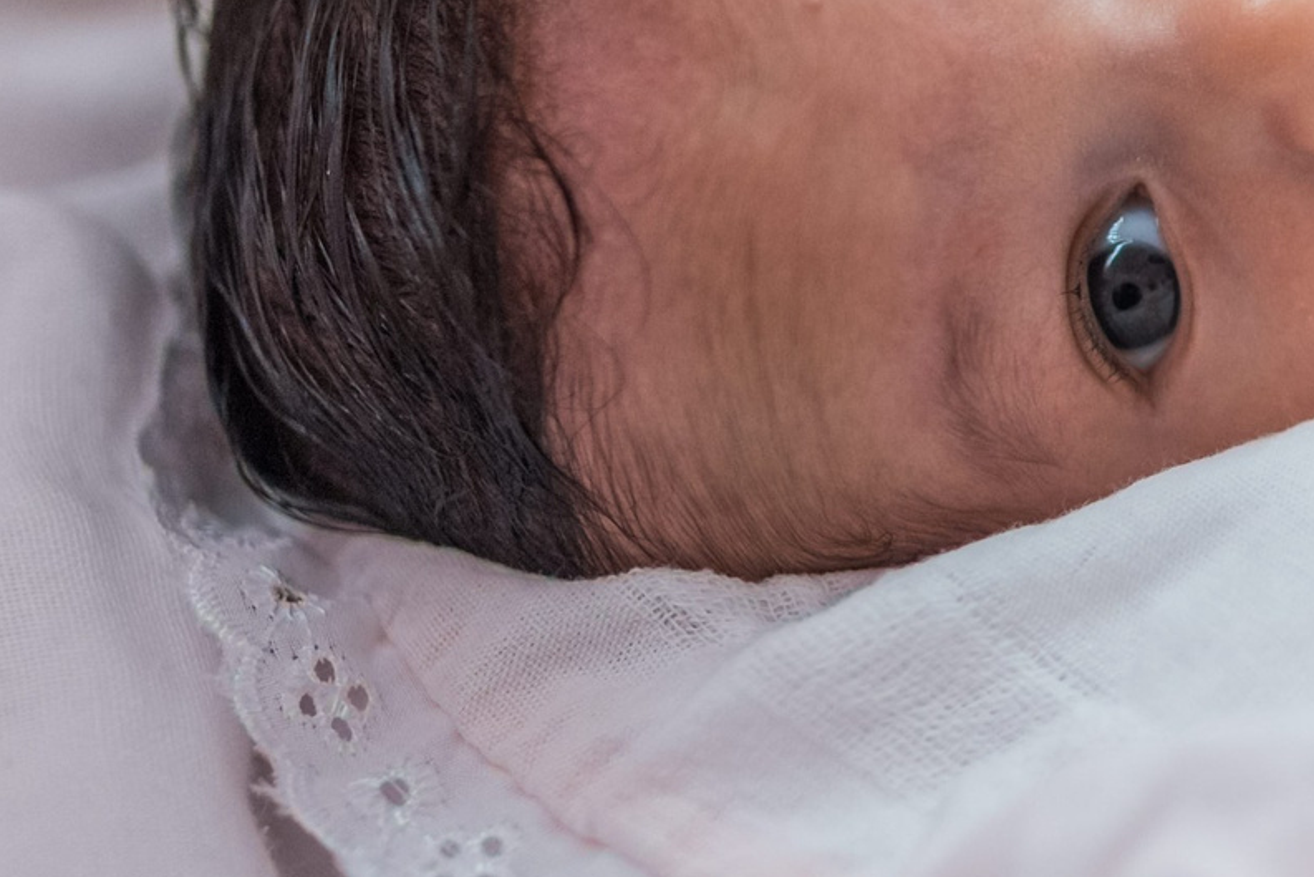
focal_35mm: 113
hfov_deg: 17.0
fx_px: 4125
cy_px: 36
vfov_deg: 12.0
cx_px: 1718
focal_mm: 35
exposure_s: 1/320
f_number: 1.6
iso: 1600
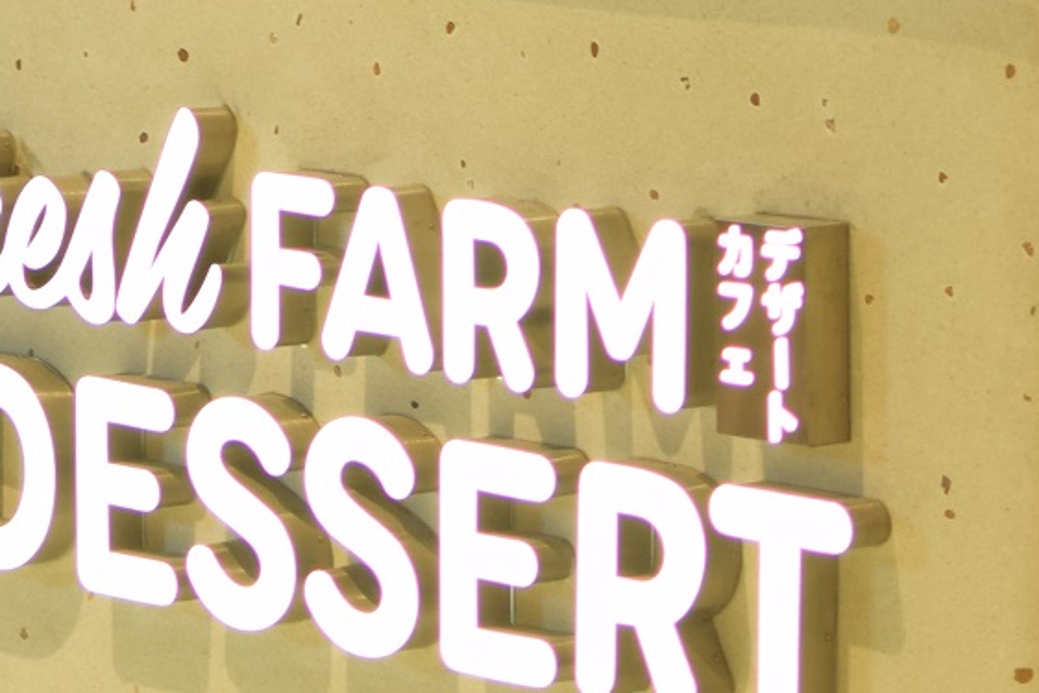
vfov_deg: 6.4
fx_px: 6062
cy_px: -462
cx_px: -61
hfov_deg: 9.7
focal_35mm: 210
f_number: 1.8
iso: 320
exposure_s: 1/125
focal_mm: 35
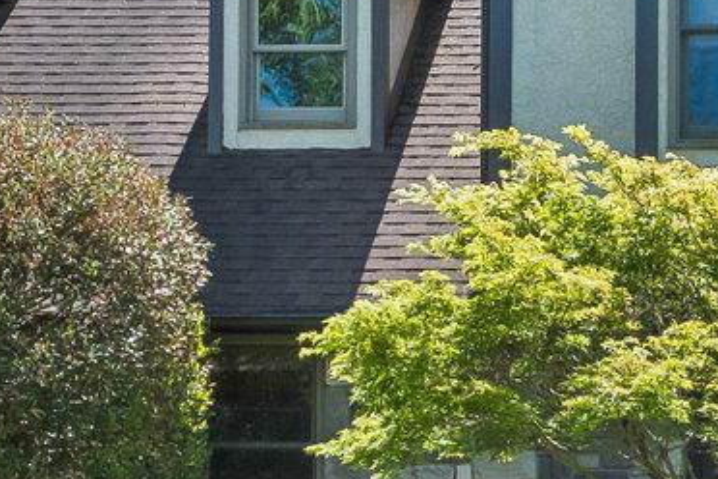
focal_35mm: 99
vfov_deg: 13.8
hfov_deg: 19.5
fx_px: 1974
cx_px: 842
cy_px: 208
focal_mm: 12
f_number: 8
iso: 250
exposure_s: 1/320
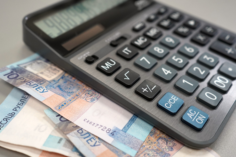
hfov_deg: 61.9
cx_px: 118
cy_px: 78
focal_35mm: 30
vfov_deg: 43.6
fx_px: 197
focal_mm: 30
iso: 1600
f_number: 3.5
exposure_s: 1/160
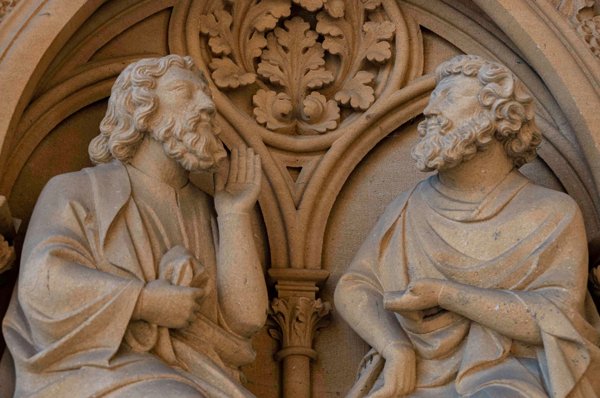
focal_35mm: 56
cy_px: 195
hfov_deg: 35.6
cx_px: 306
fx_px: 933
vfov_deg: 24.1
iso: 2000
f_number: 7.1
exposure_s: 1/1250
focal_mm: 55
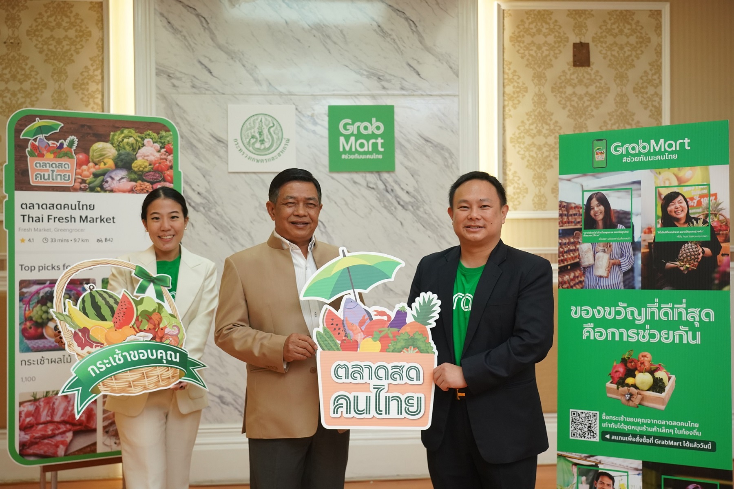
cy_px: 244
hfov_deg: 49.6
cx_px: 367
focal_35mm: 39
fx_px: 795
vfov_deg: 34.2
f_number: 4.5
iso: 2500
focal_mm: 39
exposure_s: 1/200
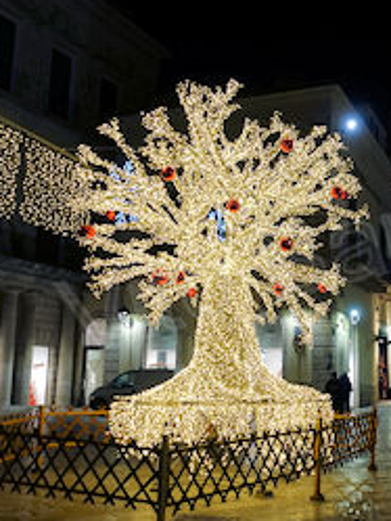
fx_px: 767
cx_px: 320
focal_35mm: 51
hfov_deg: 27.9
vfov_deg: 37.5
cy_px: 254
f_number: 2.8
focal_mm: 12.06
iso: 320
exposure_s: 1/40
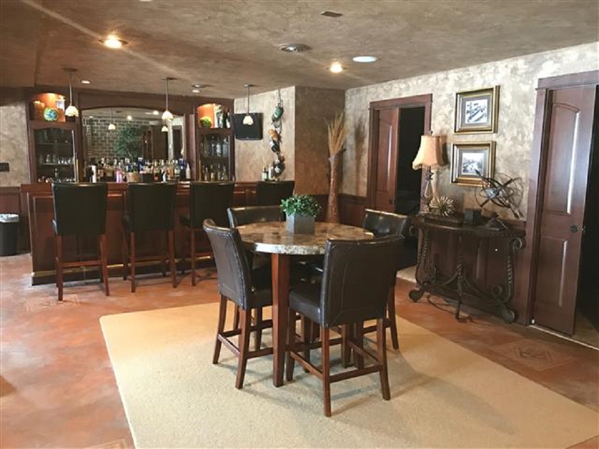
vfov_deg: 49.7
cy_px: 224
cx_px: 300
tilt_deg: -7.0
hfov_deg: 63.4
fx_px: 485
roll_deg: -0.9
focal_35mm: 28
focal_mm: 3.99
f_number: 1.8
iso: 100
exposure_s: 1/7
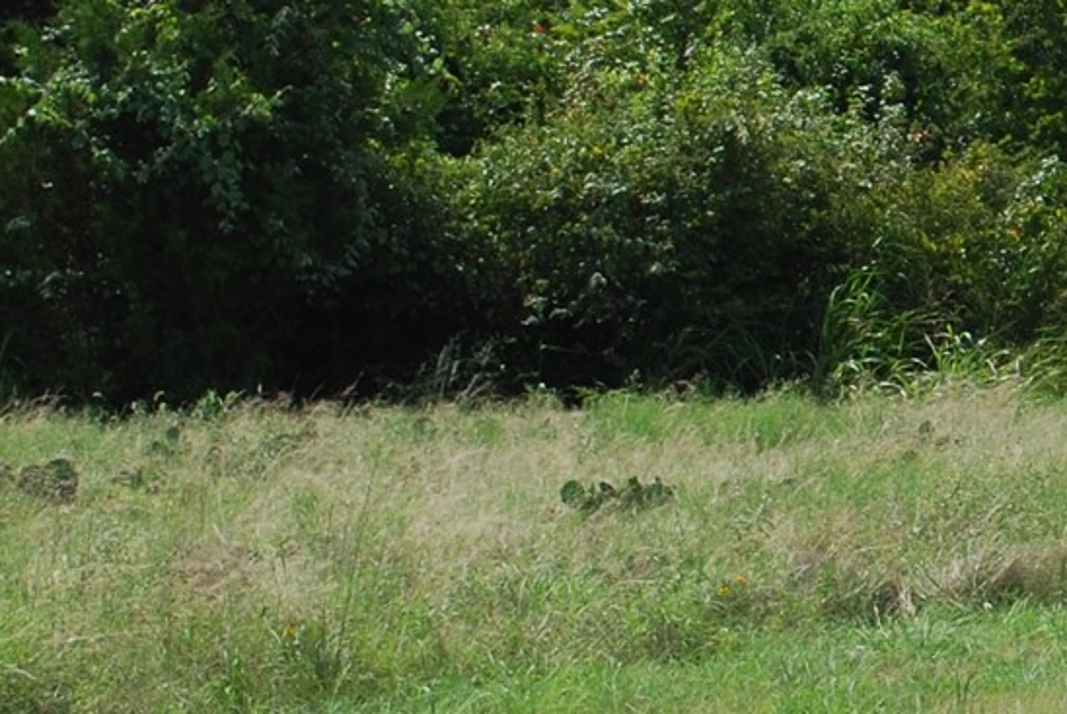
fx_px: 5283
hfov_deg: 11.2
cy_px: 303
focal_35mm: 178
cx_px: 1422
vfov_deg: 7.7
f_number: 8
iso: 100
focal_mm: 30
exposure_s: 1/200
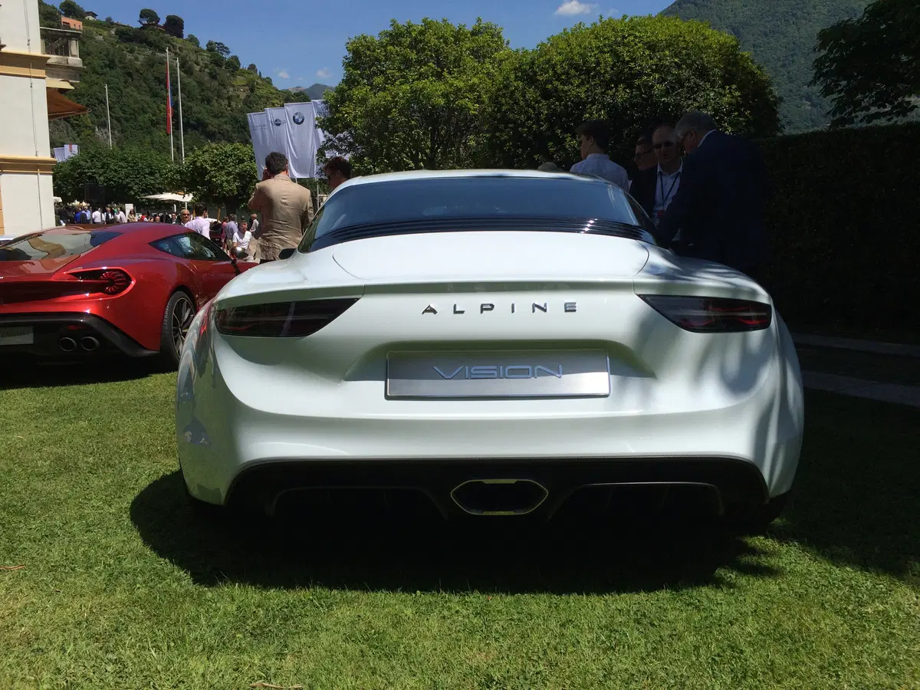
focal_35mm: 29
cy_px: 345
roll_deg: -0.5
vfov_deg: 48.2
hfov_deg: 61.7
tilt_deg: -8.0
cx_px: 460
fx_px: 771
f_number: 2.2
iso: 32
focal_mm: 4.15
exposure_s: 1/4115
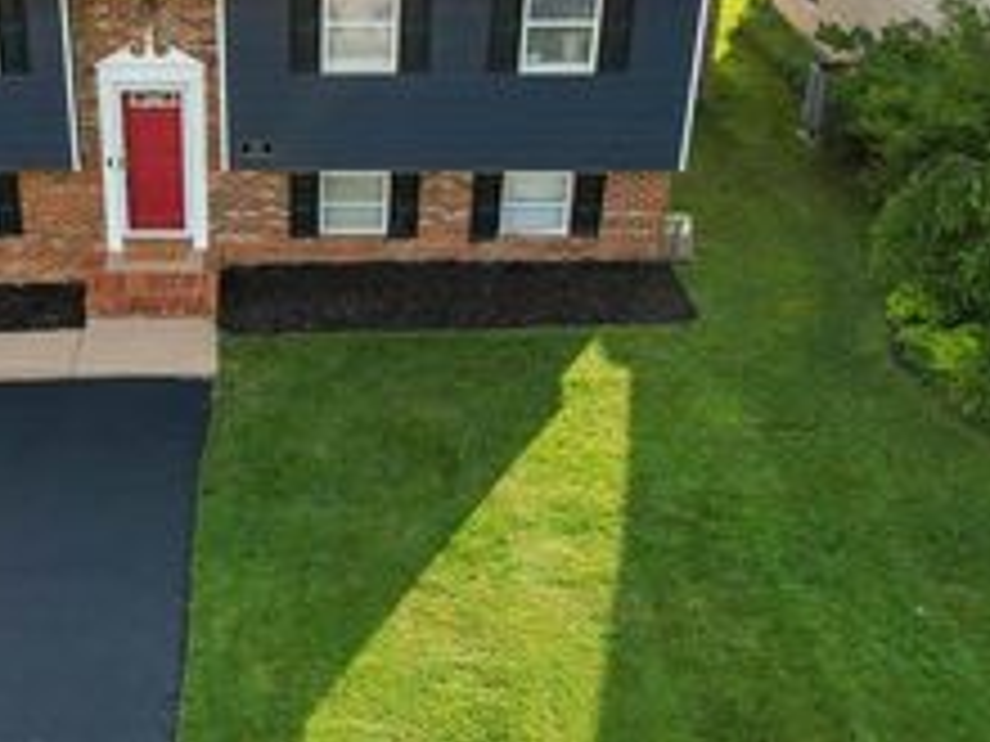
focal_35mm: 48
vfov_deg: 30.2
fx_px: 1373
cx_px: 212
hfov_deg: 38.3
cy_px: 416
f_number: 2.8
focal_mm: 8.38
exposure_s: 1/160
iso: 110
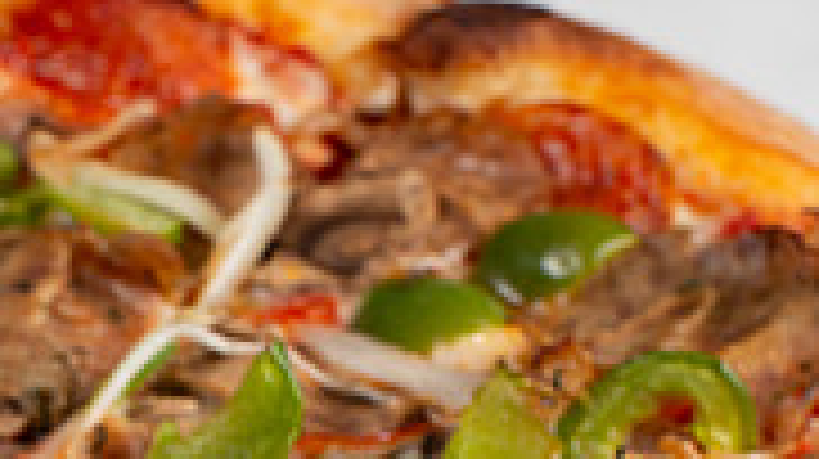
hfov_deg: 12.3
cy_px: 862
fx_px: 3710
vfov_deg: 6.9
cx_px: -135
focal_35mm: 171
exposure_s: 1/200
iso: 200
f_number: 7.1
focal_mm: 50
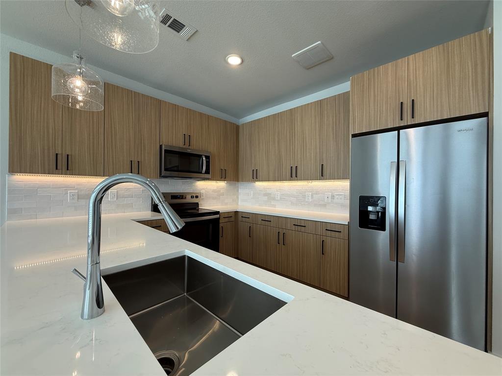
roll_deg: -0.5
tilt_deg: +0.4
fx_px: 203
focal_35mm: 14
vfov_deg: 85.7
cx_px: 251
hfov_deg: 102.1
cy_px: 188
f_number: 2.2
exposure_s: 1/120
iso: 100
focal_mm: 2.22
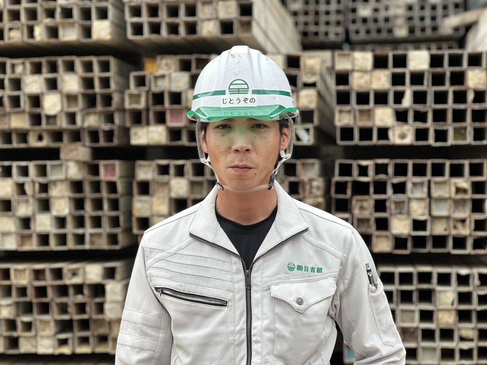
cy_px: 182
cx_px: 244
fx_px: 1083
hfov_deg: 25.3
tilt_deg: -1.1
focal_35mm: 77
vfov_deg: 19.1
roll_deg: +2.3
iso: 32
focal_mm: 9
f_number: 2.8
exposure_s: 1/121
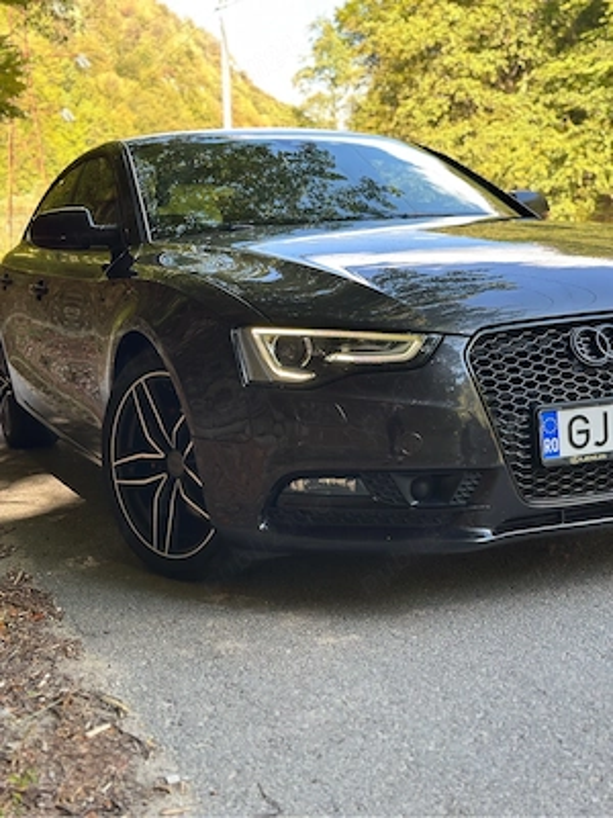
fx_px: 1133
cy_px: 409
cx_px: 306
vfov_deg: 39.7
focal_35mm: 48
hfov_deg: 30.3
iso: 80
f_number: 1.78
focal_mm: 6.86
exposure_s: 1/245
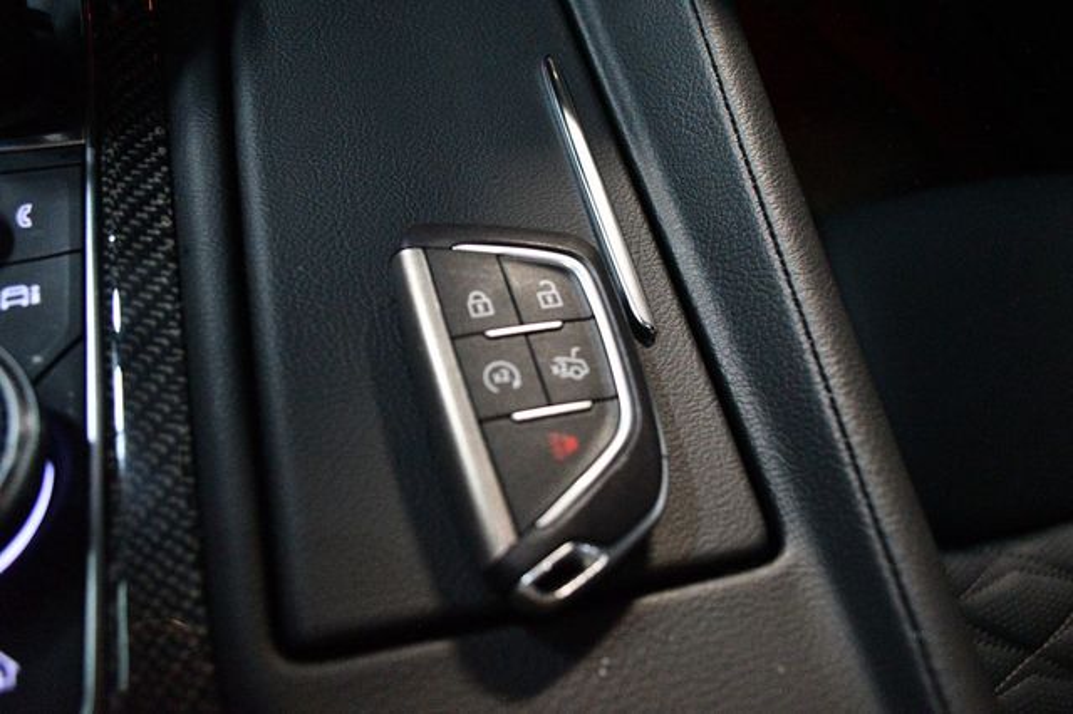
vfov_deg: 47.9
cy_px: 357
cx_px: 536
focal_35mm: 27
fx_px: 804
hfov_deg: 67.4
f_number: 3.5
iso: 10000
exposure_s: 1/60
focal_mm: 18
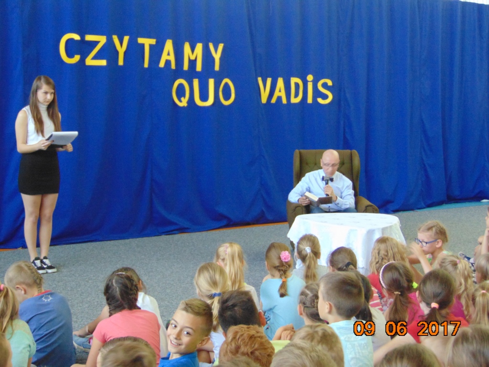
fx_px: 848
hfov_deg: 32.2
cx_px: 244
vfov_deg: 24.4
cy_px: 184
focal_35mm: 60
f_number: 3.6
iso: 400
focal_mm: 10.8
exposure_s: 1/13
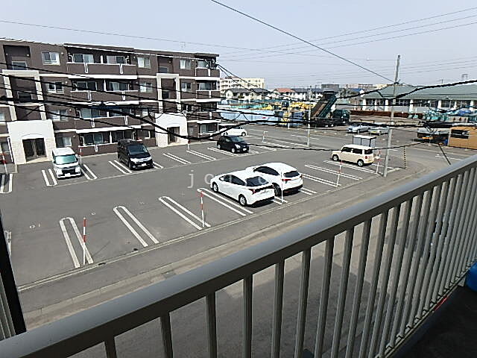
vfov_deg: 63.4
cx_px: 238
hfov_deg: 79.0
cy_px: 179
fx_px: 289
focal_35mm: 21
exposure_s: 1/500
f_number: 6
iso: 125
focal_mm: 3.7
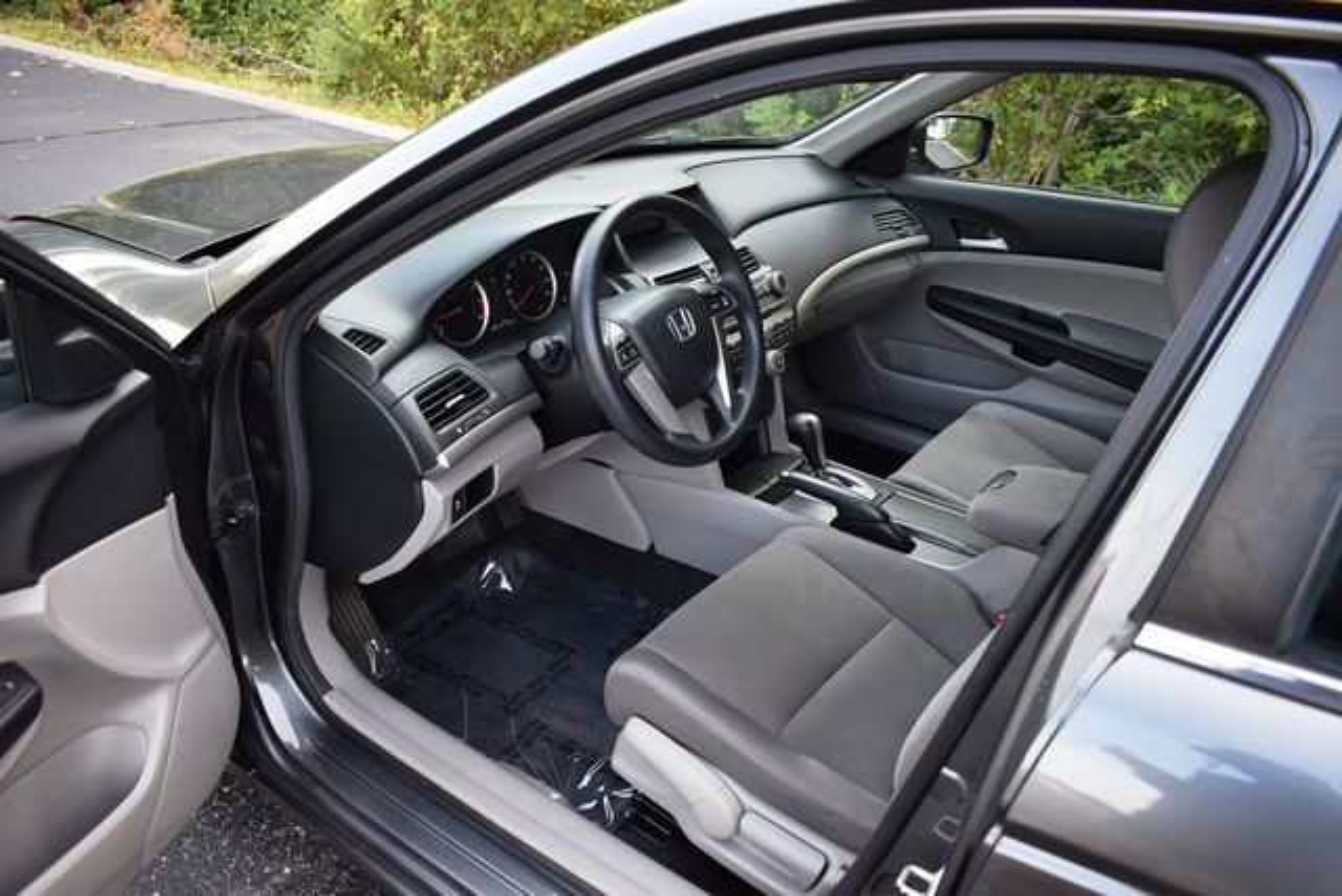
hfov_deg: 67.4
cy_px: 448
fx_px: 1007
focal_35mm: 27
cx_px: 671
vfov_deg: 48.0
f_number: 3.5
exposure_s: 1/250
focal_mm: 18
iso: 450
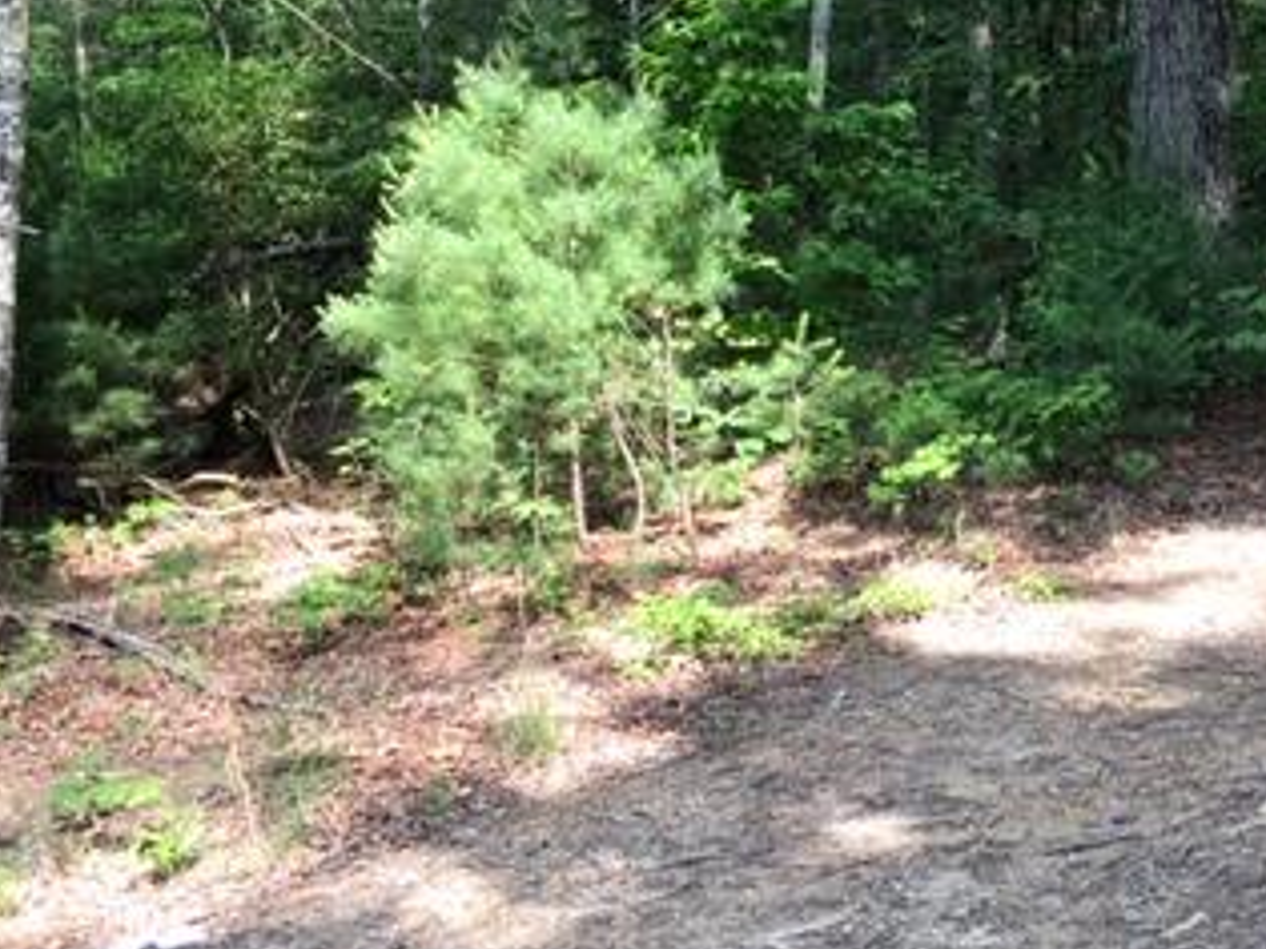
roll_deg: +0.4
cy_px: 499
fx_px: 2157
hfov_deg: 31.3
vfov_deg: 24.8
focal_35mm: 59
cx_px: 1125
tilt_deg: -3.0
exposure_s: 1/123
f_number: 2.2
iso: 25
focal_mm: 4.15
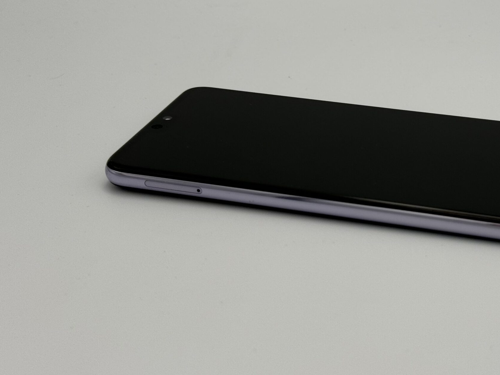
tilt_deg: -23.5
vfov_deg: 20.1
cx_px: 354
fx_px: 1054
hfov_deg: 26.4
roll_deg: -0.1
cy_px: 137
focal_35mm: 73
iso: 64
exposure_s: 1/1222
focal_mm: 6.76
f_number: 1.78
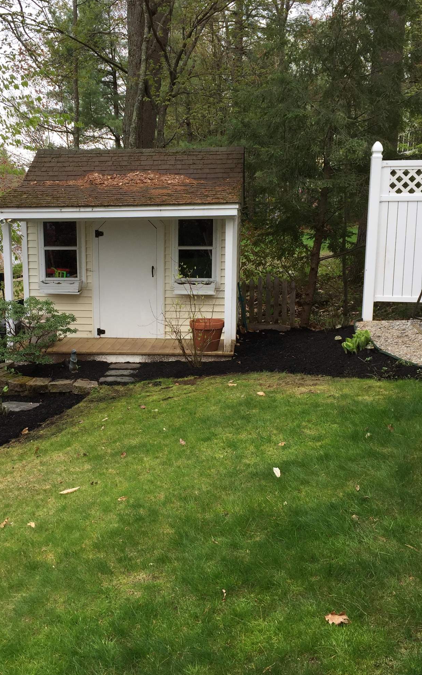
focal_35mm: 36
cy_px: 312
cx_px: 169
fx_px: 662
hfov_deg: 35.2
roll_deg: -0.7
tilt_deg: -8.9
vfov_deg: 53.9
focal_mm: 4.15
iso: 32
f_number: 2.2
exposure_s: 1/297
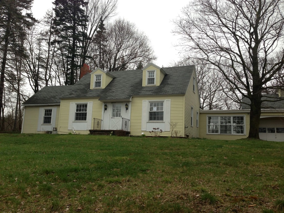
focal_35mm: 33
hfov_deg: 55.4
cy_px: 106
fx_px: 271
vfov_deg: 42.9
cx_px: 142
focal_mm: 4.13
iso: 64
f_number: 2.4
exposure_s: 1/653
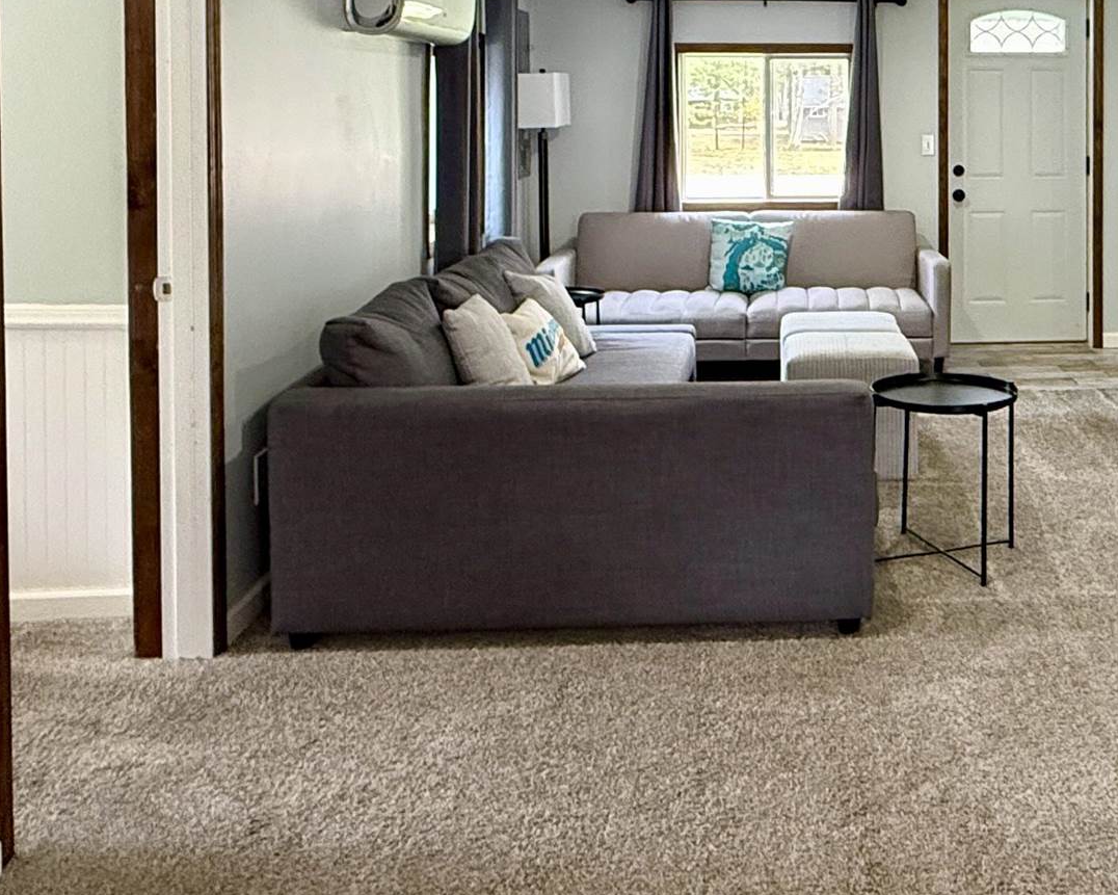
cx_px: 887
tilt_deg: -2.3
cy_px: 140
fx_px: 1291
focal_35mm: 39
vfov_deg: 36.5
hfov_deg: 44.6
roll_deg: -0.2
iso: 500
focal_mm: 2.22
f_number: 2.2
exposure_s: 1/120
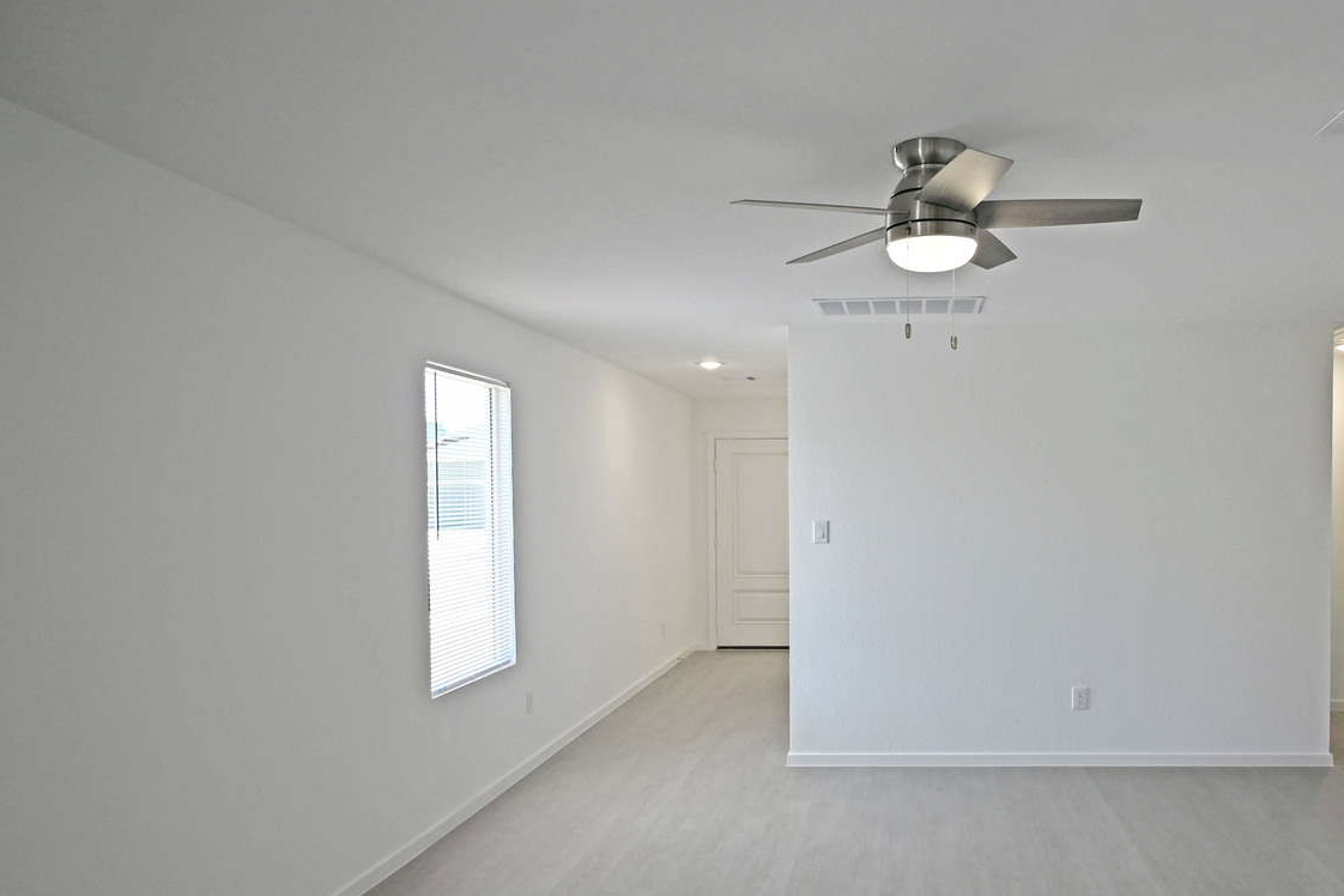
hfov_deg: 67.7
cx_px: 881
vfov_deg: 49.2
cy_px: 539
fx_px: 971
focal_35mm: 26
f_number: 3.5
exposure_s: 1/50
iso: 64
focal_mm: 12
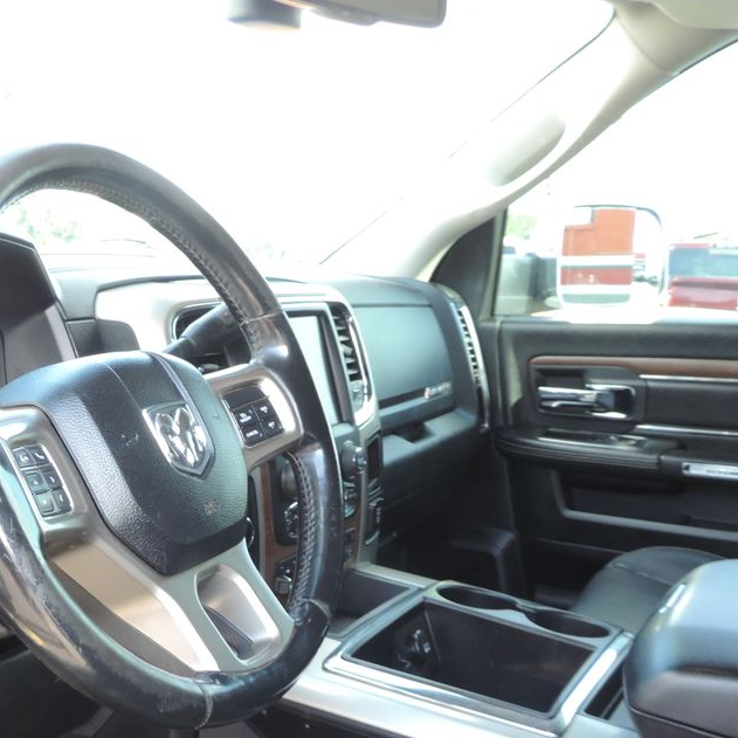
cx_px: 199
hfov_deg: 38.3
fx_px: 1037
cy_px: 532
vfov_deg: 38.4
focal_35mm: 43
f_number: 3
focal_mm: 4.3
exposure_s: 1/30
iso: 160
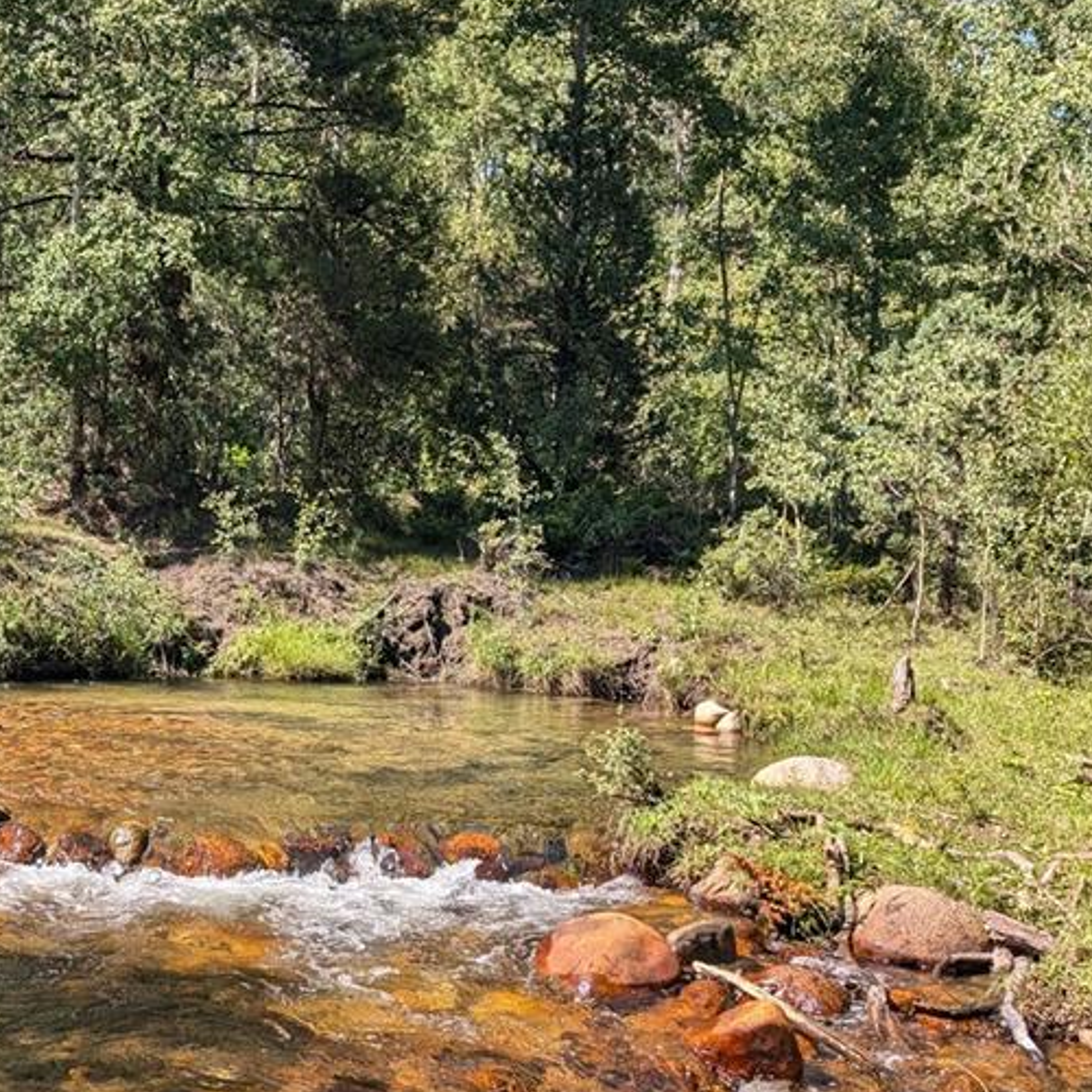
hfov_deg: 32.2
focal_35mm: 51
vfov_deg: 33.4
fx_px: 1820
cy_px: 555
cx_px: 167
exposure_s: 1/396
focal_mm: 6.9
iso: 19
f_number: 1.68
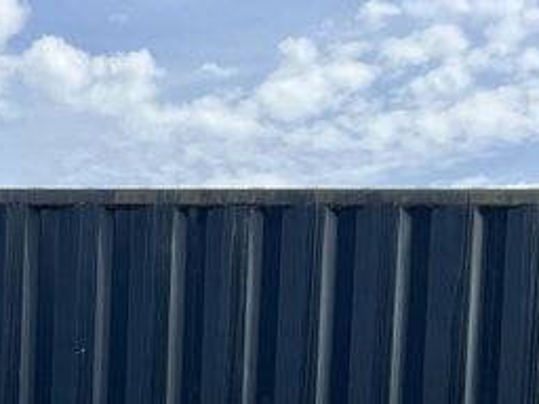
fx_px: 1619
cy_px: 758
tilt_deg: -5.0
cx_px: -451
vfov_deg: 12.8
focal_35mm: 104
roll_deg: -1.4
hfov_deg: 15.9
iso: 50
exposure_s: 1/2632
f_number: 1.5
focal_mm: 5.7
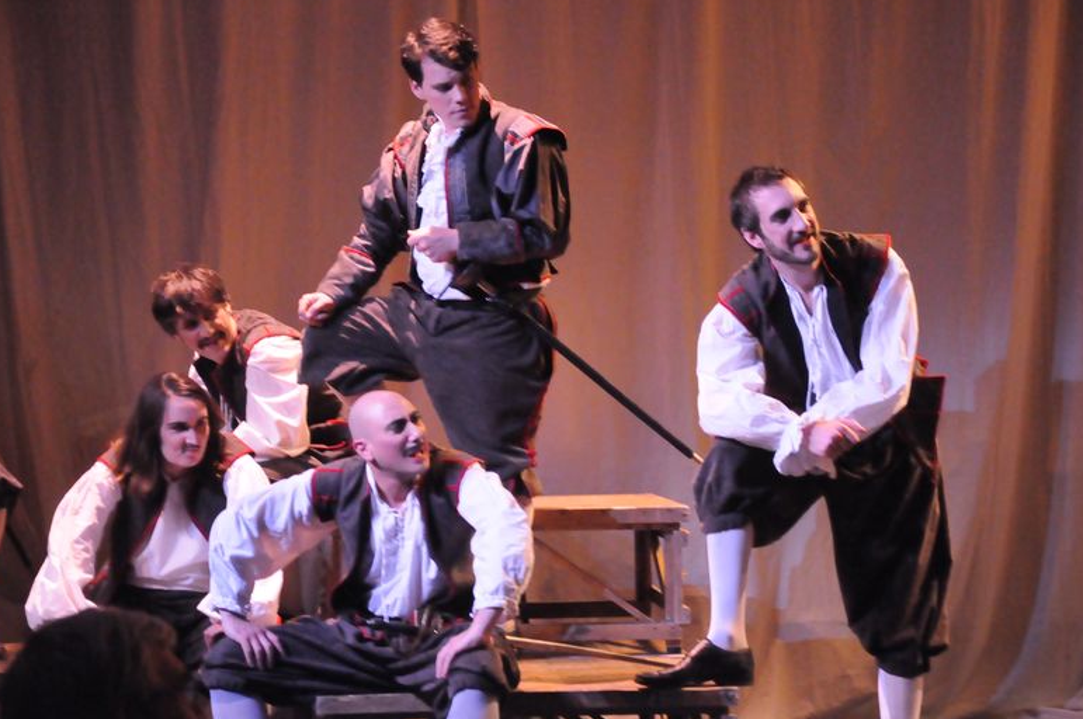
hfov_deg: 18.8
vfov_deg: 12.5
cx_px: 546
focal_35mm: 109
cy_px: 350
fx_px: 3275
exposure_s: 1/50
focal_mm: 70
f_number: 5.3
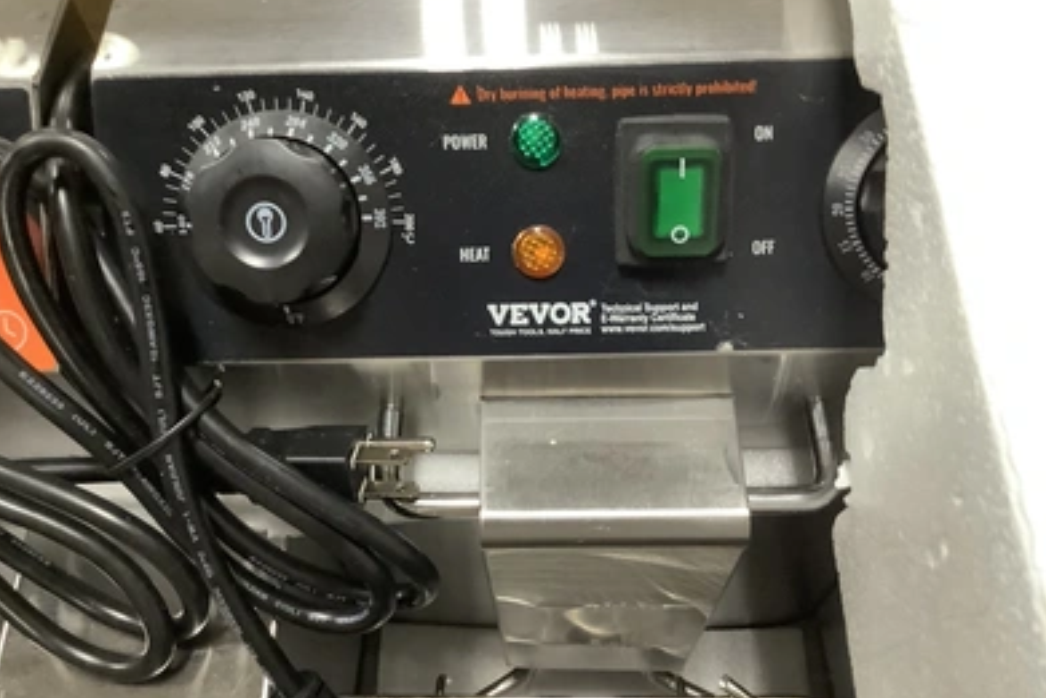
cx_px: 514
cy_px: 358
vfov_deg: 40.0
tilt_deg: -58.4
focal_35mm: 33
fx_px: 959
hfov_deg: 57.2
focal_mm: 3.3
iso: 640
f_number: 2.4
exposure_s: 1/30
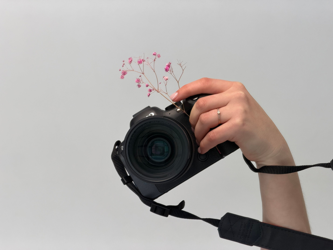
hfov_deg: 19.6
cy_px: 125
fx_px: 962
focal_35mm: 100
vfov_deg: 14.8
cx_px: 166
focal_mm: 16.89
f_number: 2.8
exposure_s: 1/121
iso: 125
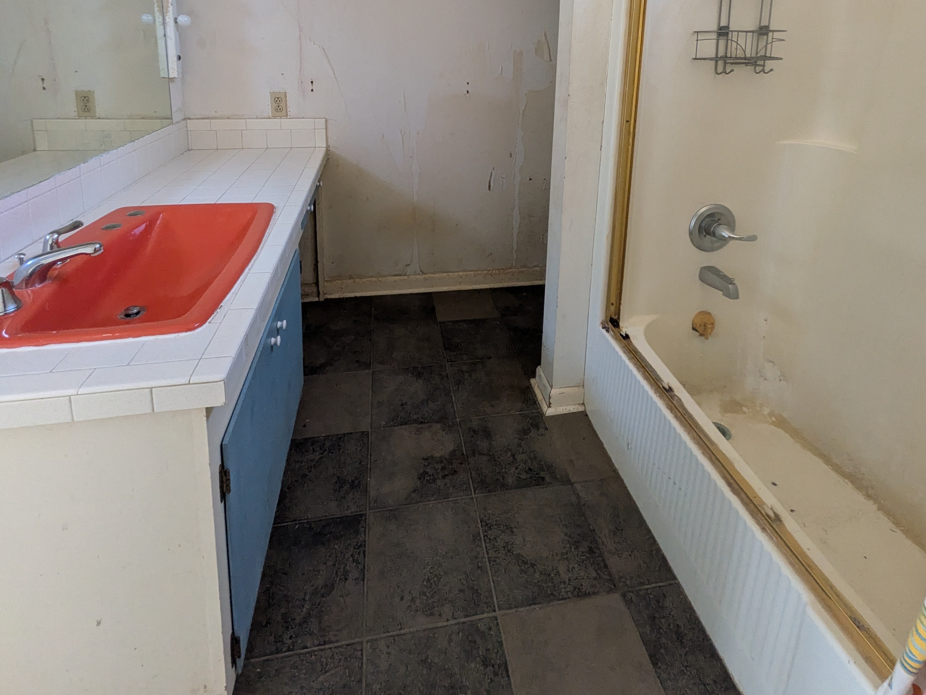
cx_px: 470
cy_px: 126
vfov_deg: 62.1
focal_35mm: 19
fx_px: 508
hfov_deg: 84.7
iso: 402
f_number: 2.2
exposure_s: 1/54.9
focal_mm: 1.85
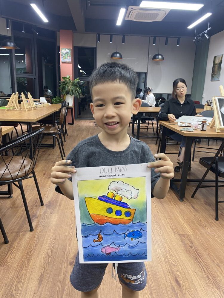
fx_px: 224
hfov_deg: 53.1
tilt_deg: -13.7
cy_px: 149
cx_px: 112
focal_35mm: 26
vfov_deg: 67.3
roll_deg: -2.1
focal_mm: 4.25
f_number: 1.8
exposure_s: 1/50
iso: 80
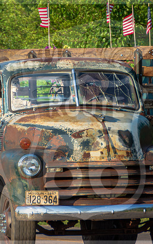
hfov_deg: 2.3
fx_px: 3850
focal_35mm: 578
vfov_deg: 3.6
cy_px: 40
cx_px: 128
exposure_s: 1/320
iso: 100
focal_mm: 150
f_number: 5.6
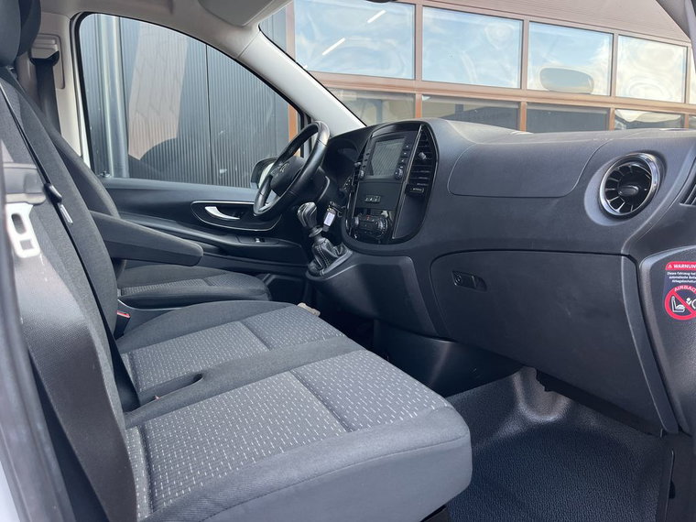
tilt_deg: -8.3
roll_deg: +0.1
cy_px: 261
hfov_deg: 67.3
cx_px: 348
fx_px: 523
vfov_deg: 53.1
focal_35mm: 26
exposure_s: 1/111
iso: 125
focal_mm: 5.1
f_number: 1.6
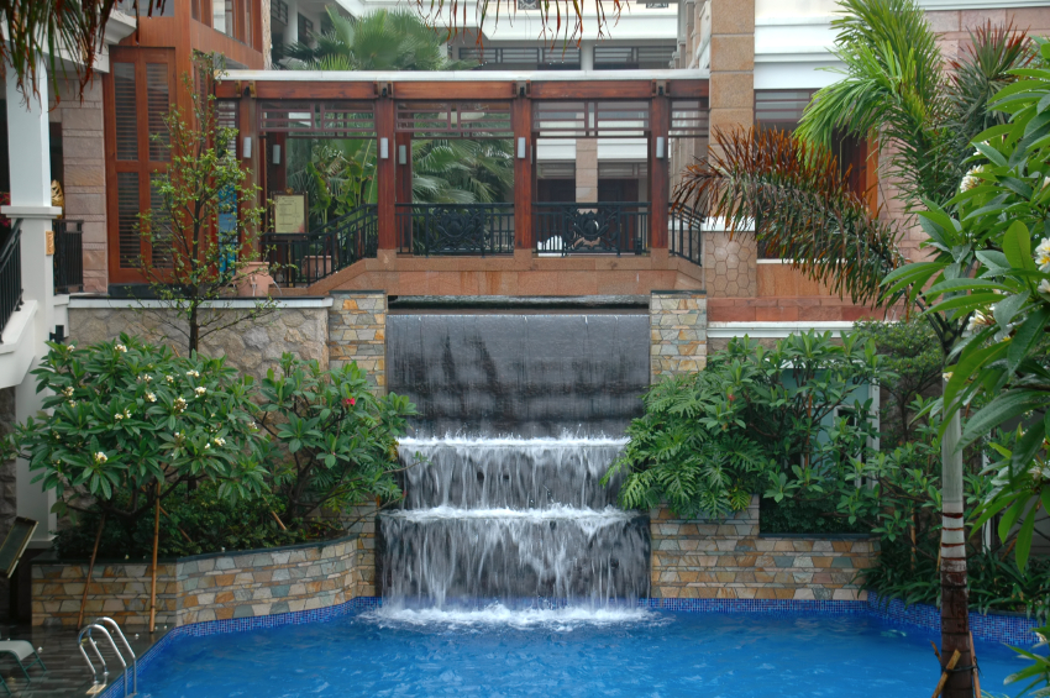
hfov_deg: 24.6
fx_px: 2404
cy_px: 349
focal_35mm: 82
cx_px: 525
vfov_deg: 16.5
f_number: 6.7
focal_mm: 55
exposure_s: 1/20
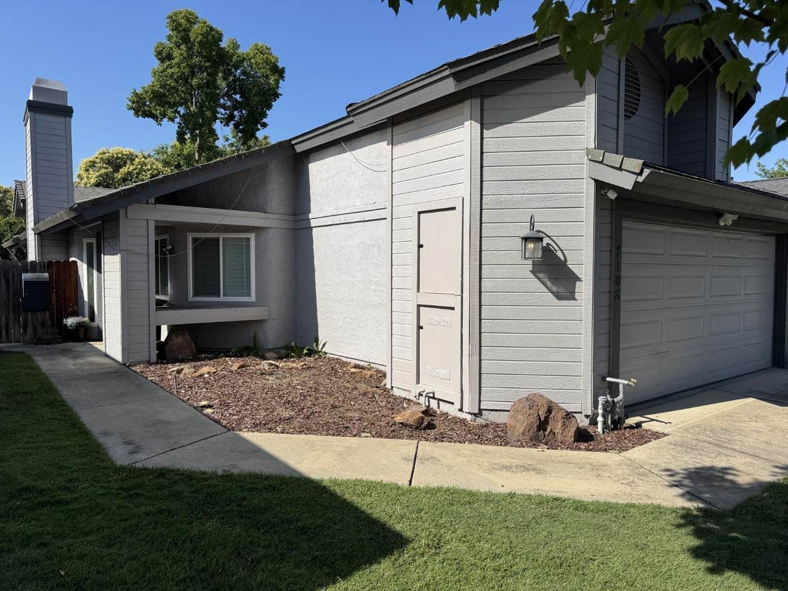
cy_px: 296
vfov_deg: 56.8
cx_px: 394
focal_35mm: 24
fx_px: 546
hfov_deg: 71.6
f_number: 1.78
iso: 80
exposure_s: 1/4950
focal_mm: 6.76
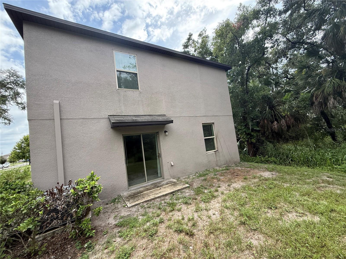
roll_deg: +5.8
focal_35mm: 14
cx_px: 173
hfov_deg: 102.1
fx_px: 140
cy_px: 130
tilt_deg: +6.6
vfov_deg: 85.7
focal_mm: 2.22
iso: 50
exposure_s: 1/390
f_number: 2.2
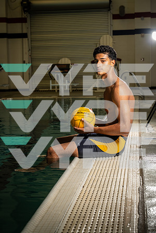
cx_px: 78
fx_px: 455
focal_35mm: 70
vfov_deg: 28.8
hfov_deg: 19.5
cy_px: 116
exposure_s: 1/250
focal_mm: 70
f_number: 5.6
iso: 640
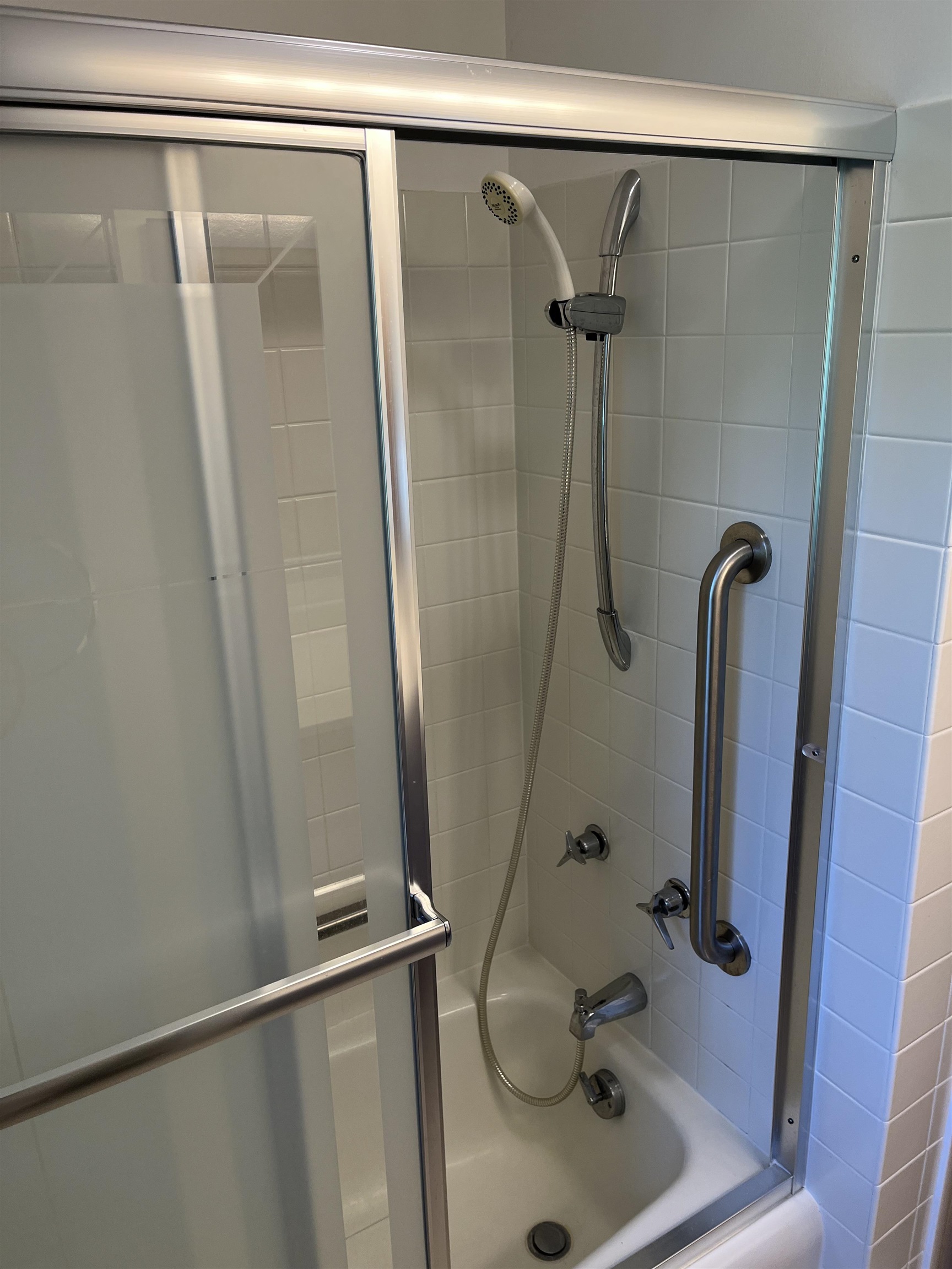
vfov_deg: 67.3
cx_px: 476
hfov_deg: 53.1
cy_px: 634
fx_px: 953
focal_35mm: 26
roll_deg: +1.5
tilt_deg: -16.4
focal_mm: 5.1
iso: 64
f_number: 1.6
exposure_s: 1/120
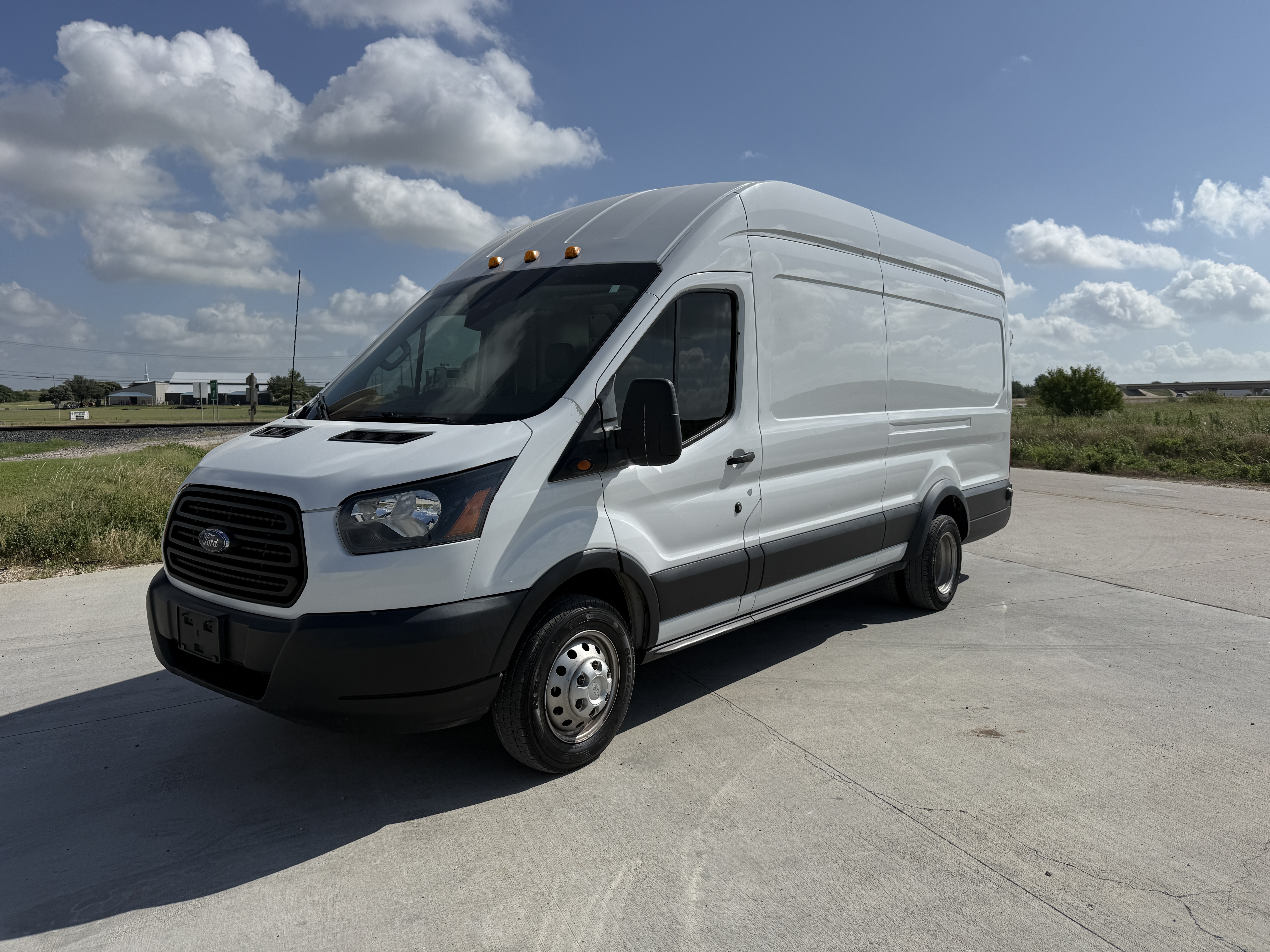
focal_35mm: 24
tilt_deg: -5.3
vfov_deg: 56.8
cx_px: 635
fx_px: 881
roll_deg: +0.1
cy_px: 476
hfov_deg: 71.6
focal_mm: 6.76
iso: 80
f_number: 1.78
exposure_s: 1/11905
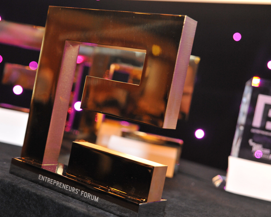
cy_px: 108
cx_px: 117
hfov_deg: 29.5
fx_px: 513
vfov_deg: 23.9
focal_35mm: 64
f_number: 4
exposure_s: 1/50
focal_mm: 56
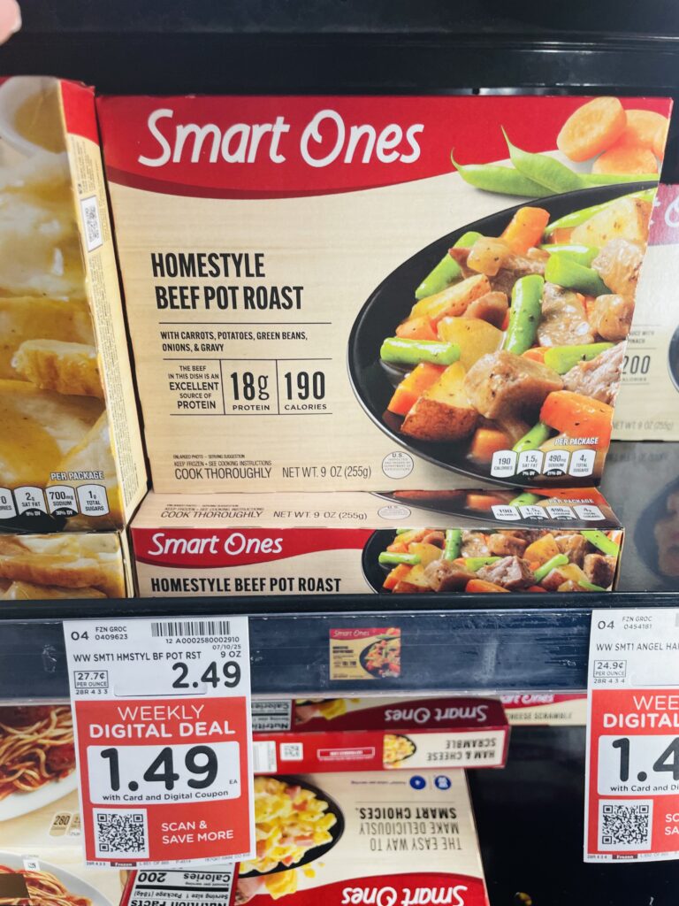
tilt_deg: -24.5
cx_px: 340
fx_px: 680
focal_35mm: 26
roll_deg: +0.7
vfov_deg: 67.3
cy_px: 453
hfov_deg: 53.1
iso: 64
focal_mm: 4.2
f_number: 1.6
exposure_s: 1/60
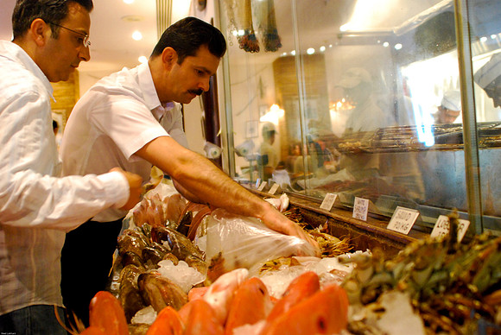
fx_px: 501
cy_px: 168
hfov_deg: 53.1
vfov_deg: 37.0
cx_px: 250
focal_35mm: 36
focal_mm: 24
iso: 1600
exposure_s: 1/30
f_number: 2.8
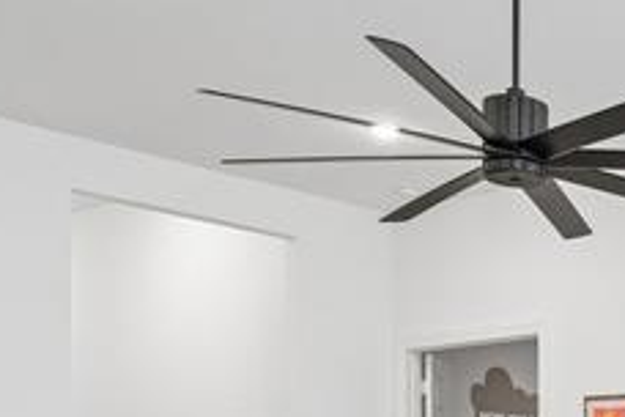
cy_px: 535
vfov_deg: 17.8
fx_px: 1250
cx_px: 883
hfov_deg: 23.6
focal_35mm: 72
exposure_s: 1/13
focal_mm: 16
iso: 400
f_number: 8
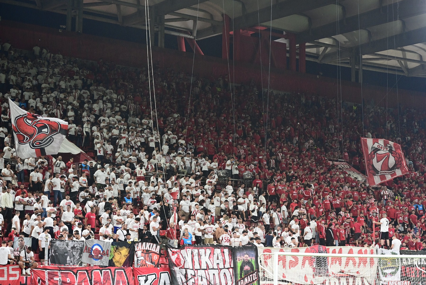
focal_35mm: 70
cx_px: 213
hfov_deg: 28.8
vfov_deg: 19.5
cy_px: 142
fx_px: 829
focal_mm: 70
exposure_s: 1/250
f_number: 3.5
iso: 2500
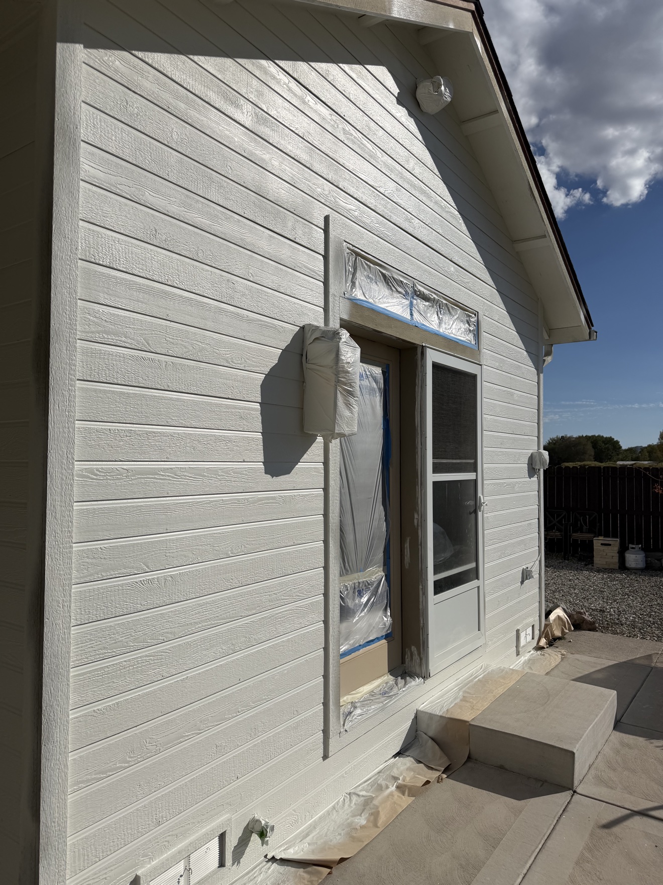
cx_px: 332
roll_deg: +0.5
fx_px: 613
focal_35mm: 24
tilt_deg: +3.9
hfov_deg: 56.8
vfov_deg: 71.6
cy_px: 442
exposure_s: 1/32258
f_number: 1.78
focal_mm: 6.76
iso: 80
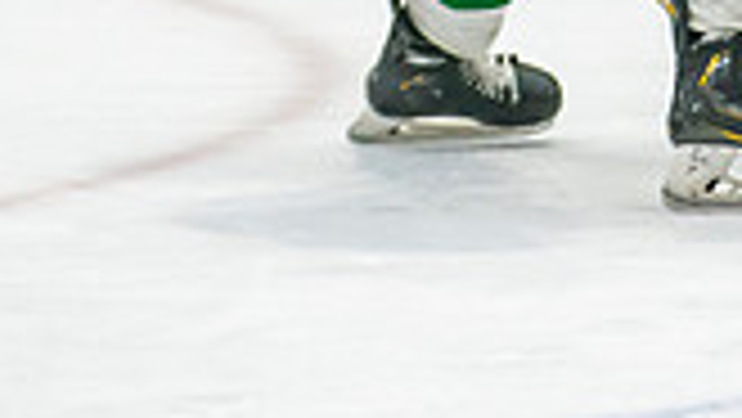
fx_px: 16023
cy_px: -441
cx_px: 997
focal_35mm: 814
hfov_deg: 2.6
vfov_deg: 1.5
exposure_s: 1/640
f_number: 2.8
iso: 1250
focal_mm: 142
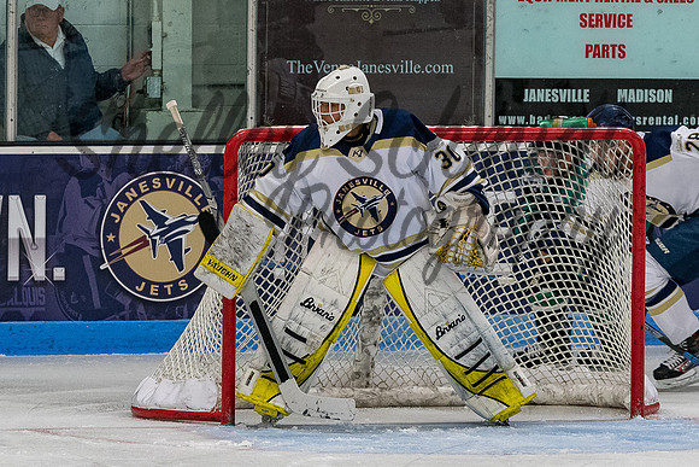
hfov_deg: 4.4
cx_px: 419
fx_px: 9110
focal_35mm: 469
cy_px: 223
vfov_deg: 2.9
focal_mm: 175
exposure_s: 1/800
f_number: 3.5
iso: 2000
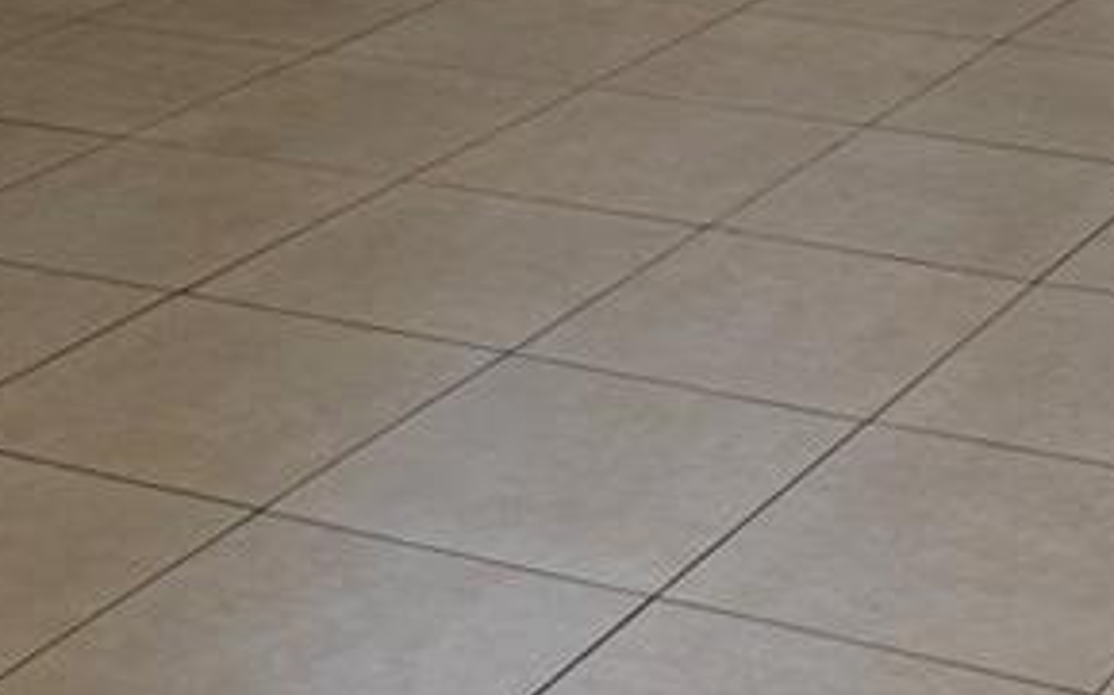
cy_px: 127
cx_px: 964
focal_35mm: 101
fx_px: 3065
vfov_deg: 12.9
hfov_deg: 20.3
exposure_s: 1/120
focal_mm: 6.06
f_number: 1.6
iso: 320
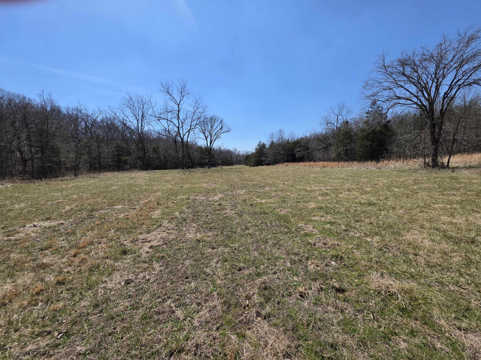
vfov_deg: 89.9
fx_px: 181
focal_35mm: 13
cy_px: 180
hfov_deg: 106.2
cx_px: 240
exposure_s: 1/2593
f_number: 1.9
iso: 40
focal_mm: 2.2
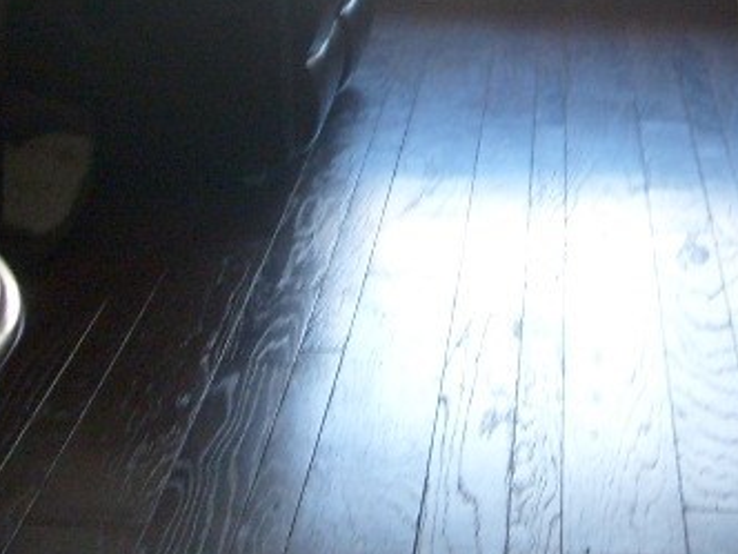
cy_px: -151
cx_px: 507
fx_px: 2303
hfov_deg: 18.1
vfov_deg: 13.3
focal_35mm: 108
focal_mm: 5.8
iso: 100
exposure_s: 1/45
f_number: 2.8
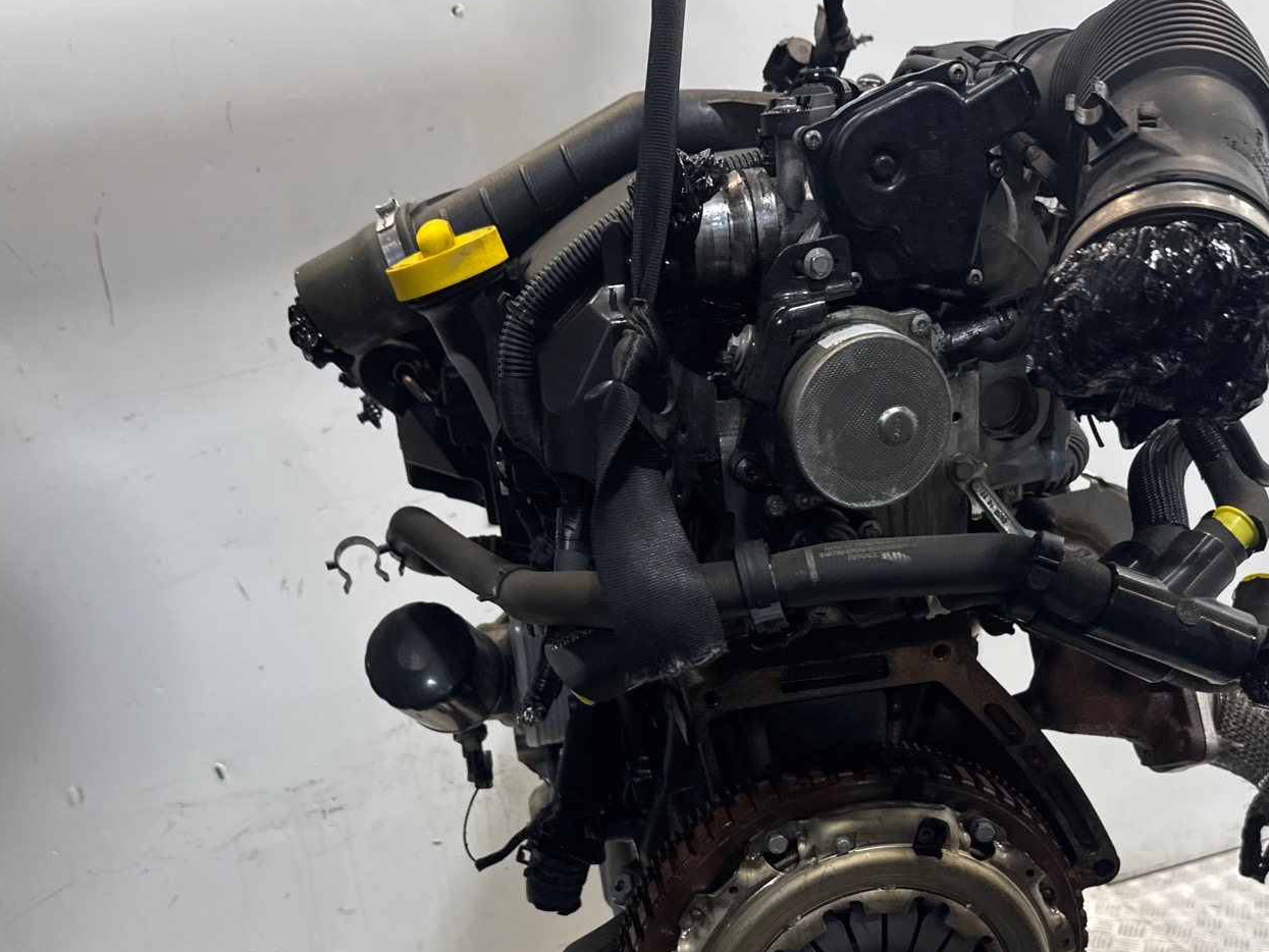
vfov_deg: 37.9
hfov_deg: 50.0
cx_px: 723
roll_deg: +0.5
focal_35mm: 37
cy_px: 688
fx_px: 1357
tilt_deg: -26.0
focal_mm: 6.76
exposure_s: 1/100
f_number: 1.78
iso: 64
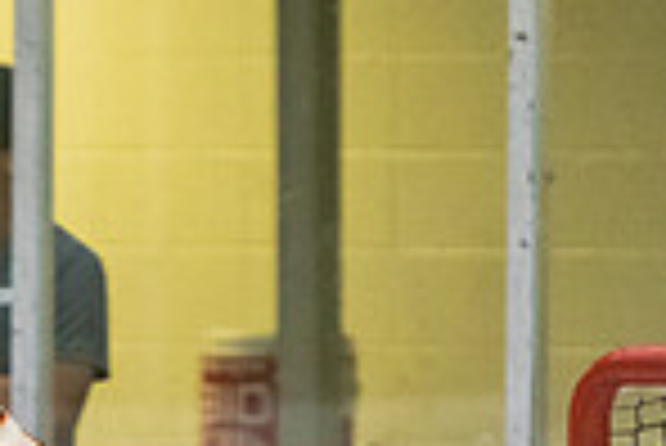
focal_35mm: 888
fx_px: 16444
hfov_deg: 2.3
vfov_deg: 1.5
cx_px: -24
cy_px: 841
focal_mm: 170
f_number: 3.2
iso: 3200
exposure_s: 1/640
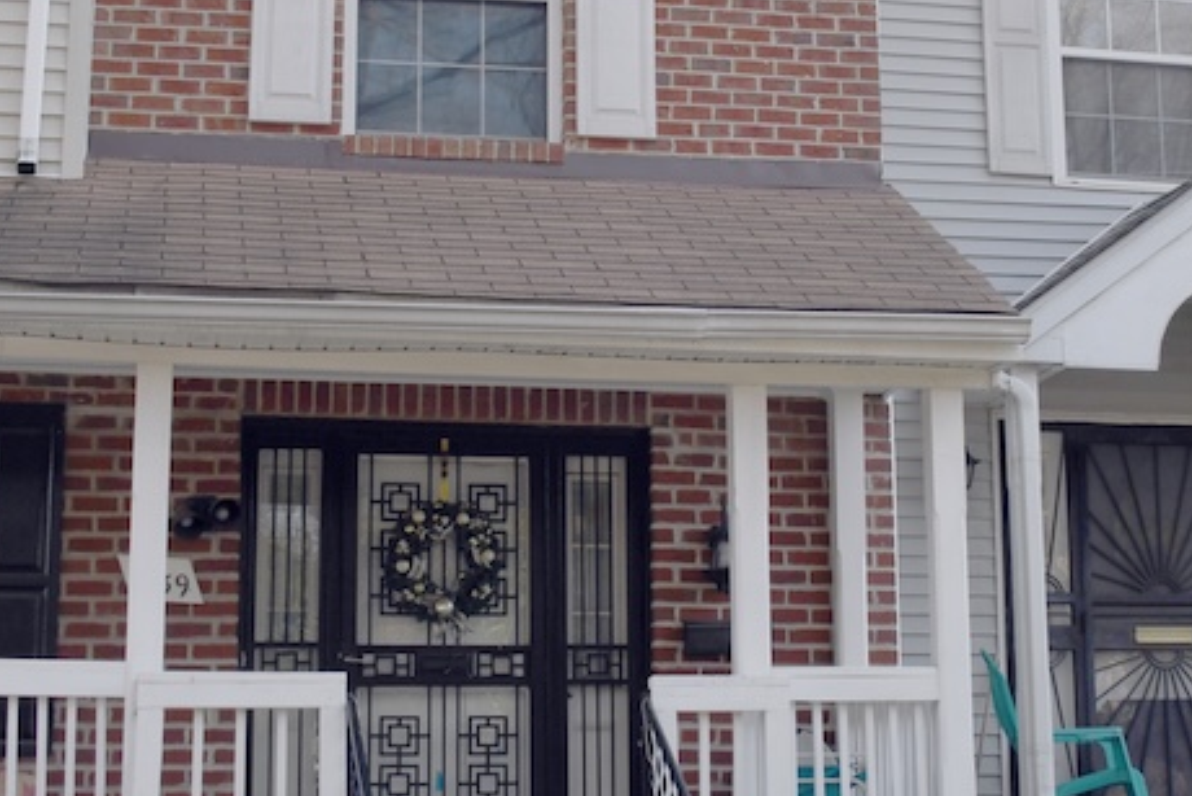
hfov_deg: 27.6
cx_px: 733
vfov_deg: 18.6
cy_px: 259
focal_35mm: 73
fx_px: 2418
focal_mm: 28
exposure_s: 1/640
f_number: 7.1
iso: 400
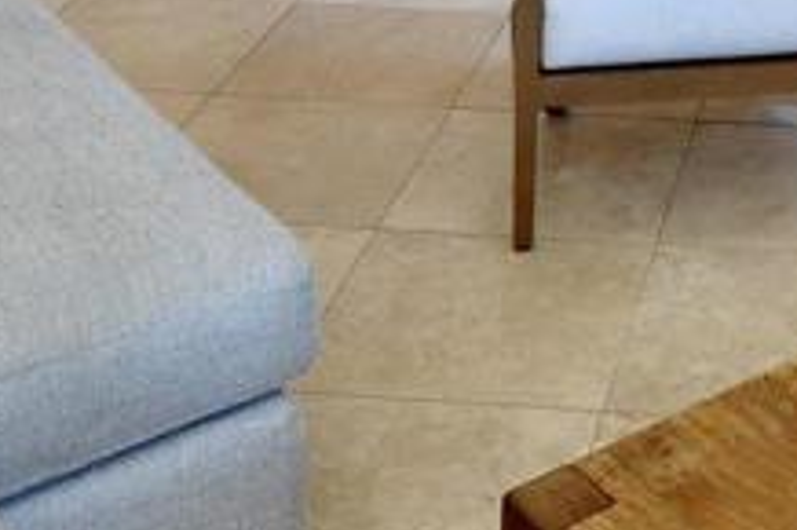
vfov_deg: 16.2
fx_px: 1711
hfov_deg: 24.2
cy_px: -249
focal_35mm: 77
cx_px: 910
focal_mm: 11
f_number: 6.3
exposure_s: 1/20
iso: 800
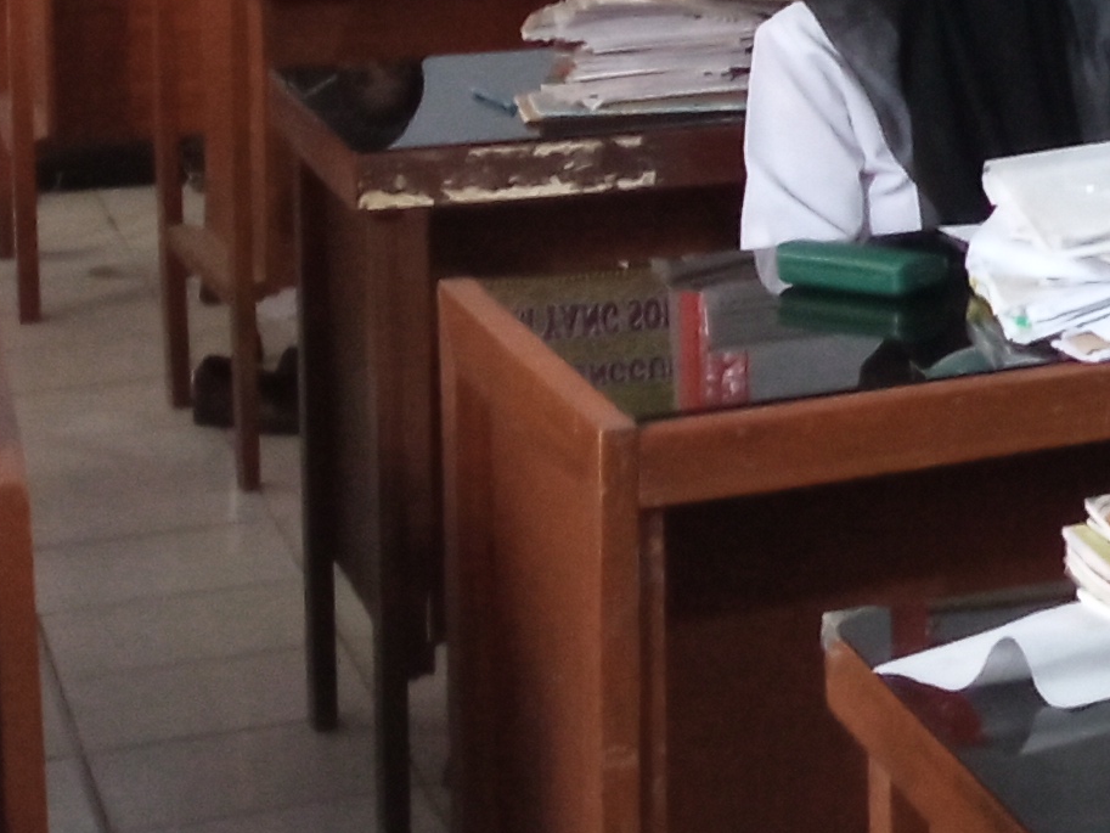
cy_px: -261
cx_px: 2452
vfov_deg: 11.7
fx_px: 3945
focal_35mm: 123
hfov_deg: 13.1
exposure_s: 1/20
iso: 887
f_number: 2.2
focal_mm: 3.79
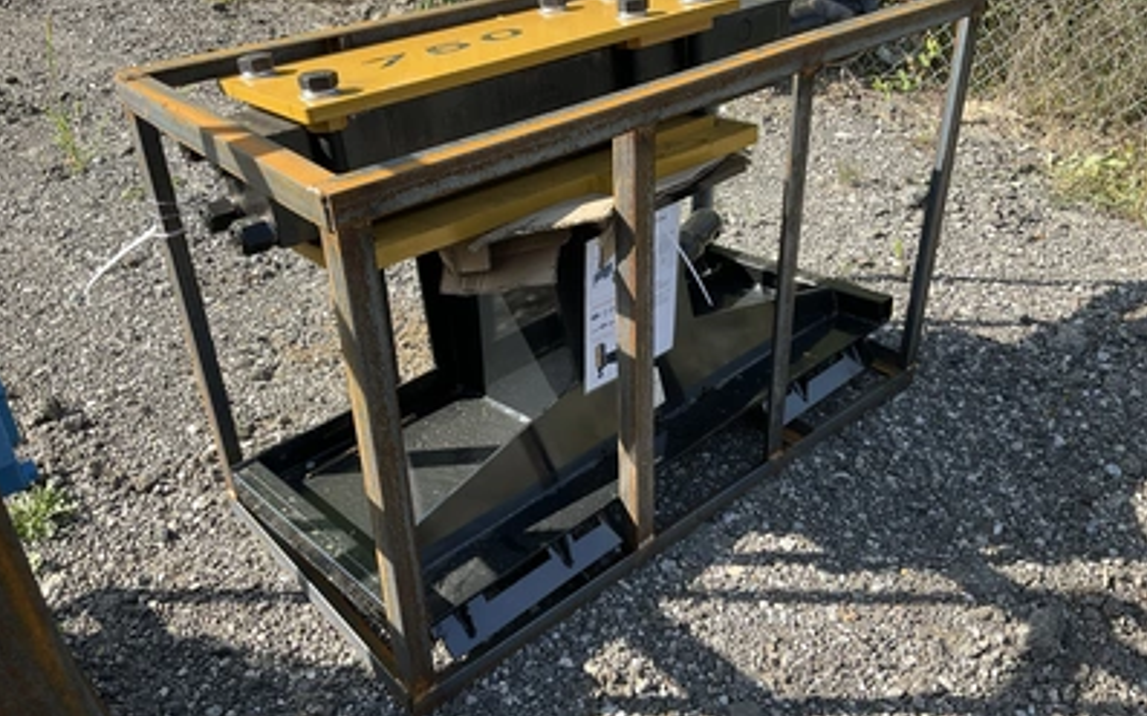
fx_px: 969
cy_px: 332
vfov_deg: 40.6
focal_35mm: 31
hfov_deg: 61.2
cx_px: 572
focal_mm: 3
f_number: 1.8
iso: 25
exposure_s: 1/540
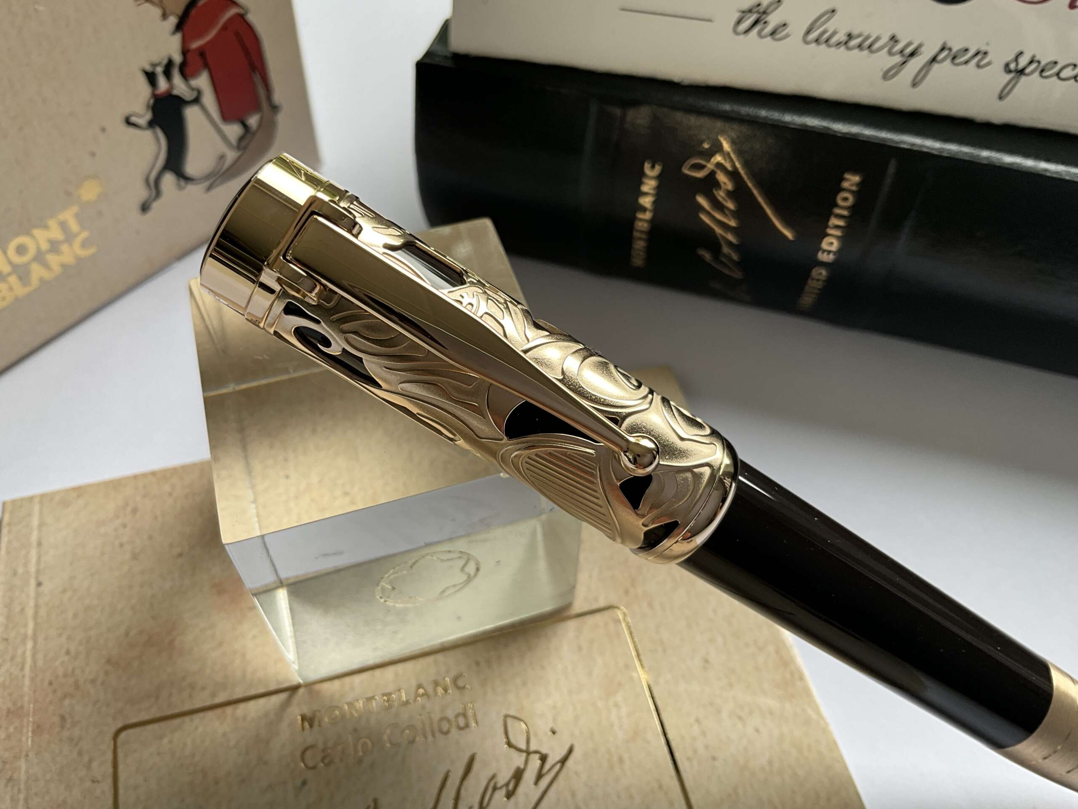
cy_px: 404
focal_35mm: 29
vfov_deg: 48.2
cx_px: 539
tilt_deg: -54.3
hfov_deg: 61.7
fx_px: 903
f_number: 1.8
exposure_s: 1/122
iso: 25
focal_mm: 3
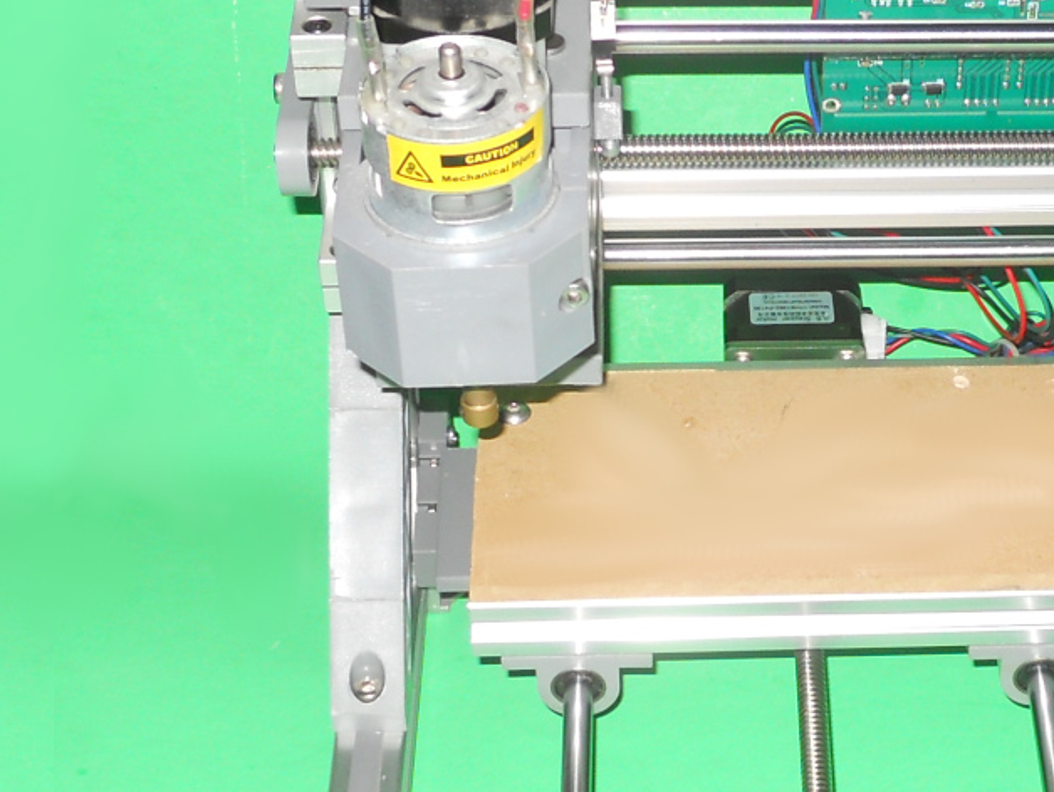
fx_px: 1706
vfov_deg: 26.1
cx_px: 896
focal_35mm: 56
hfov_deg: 33.0
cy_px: 414
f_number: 2.7
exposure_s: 1/25
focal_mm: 5
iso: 80
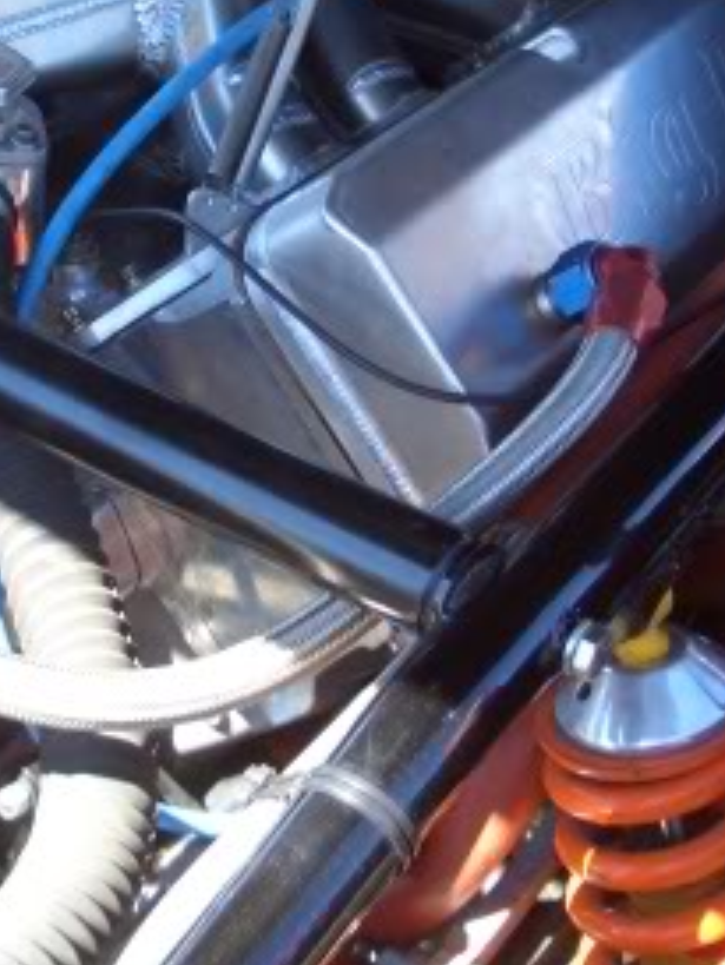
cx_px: 216
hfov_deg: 17.9
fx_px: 2288
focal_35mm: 82
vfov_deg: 23.7
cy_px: 290
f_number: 2.6
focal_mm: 5.8
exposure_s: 1/100
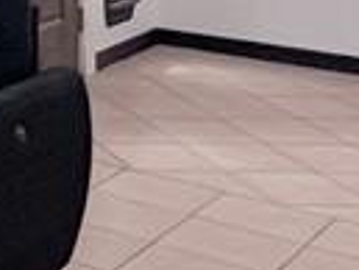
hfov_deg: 13.9
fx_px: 1069
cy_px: -200
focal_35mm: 103
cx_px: -487
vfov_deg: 13.1
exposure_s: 1/2053
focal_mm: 1.57
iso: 32
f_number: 1.8
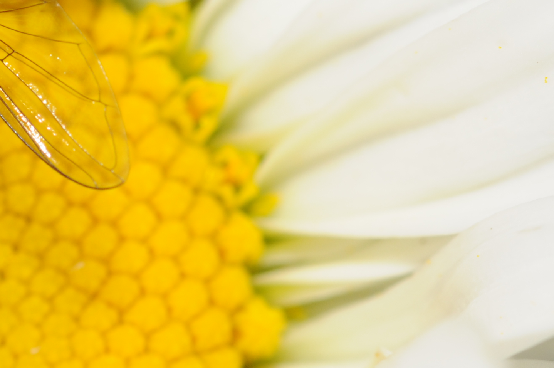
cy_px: -59
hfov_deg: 4.4
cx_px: 54
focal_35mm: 469
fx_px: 7216
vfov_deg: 2.9
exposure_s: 1/320
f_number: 11
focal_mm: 105
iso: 200
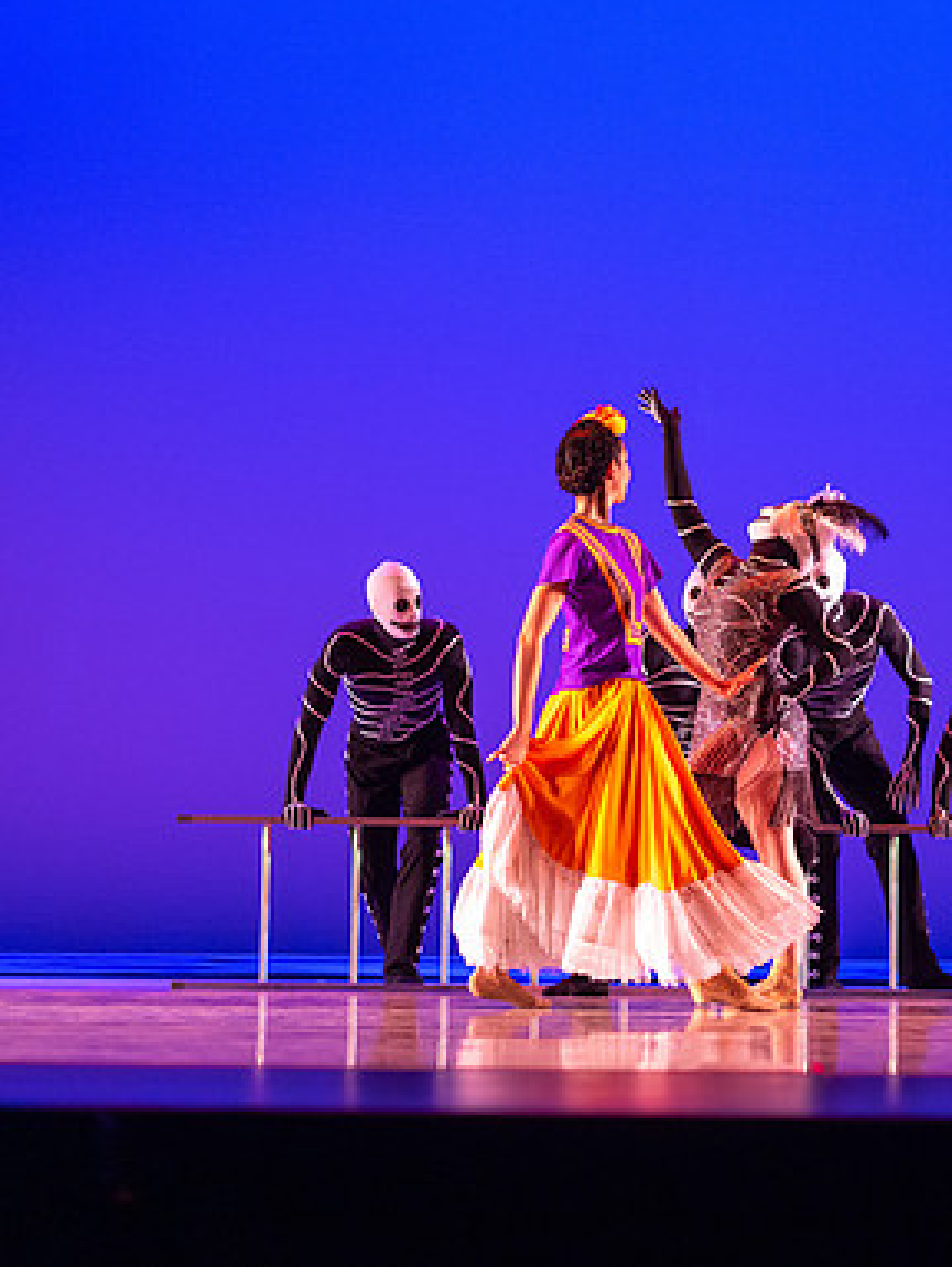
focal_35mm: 80
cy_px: 634
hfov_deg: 18.4
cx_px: 694
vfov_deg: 24.4
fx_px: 2929
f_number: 1.8
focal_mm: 55
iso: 1000
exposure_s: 1/200
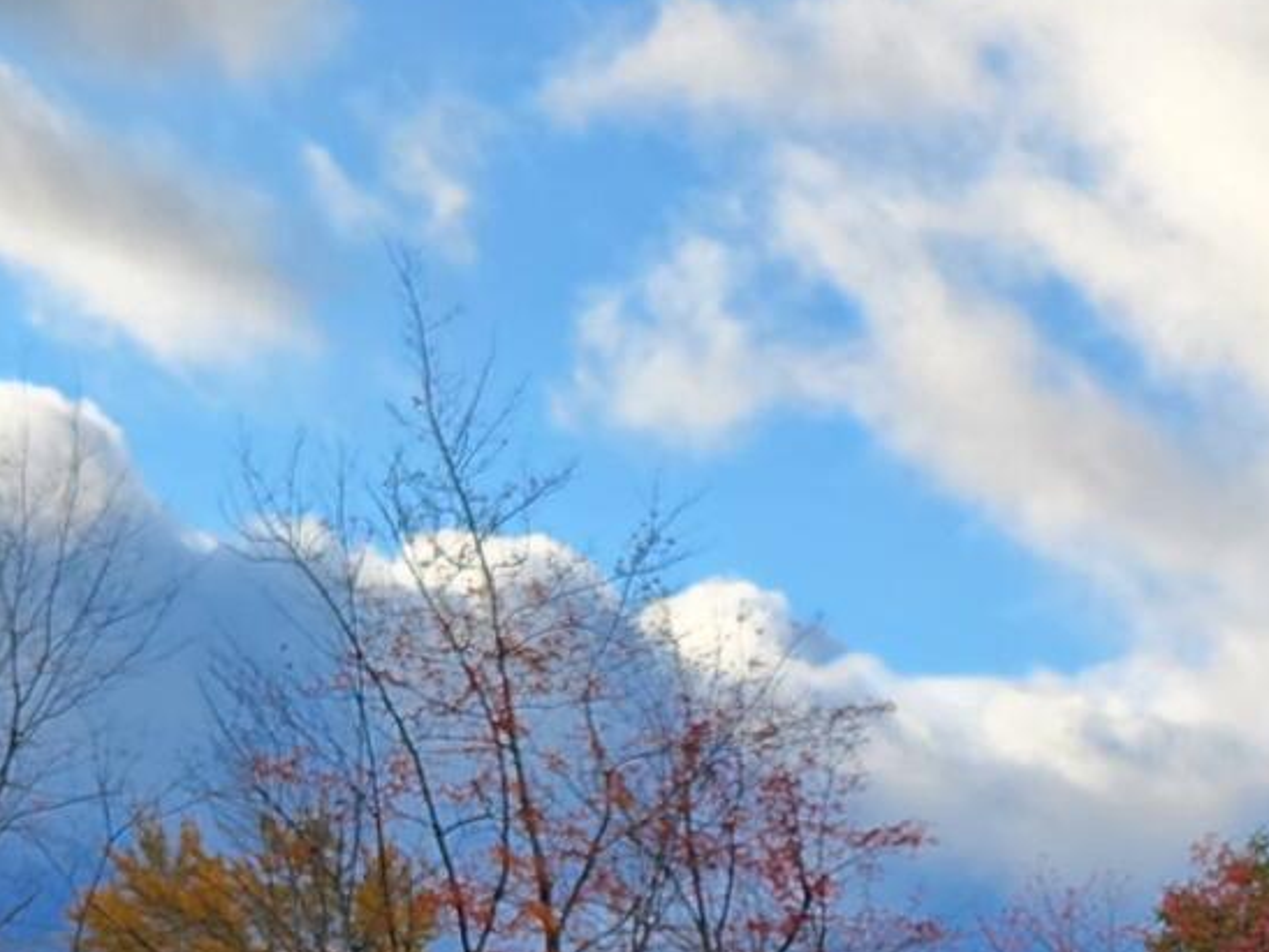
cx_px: 1246
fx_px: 4619
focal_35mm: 126
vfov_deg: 11.3
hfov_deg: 15.4
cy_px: 1425
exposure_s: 1/922
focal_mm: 5.4
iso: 20
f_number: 1.8
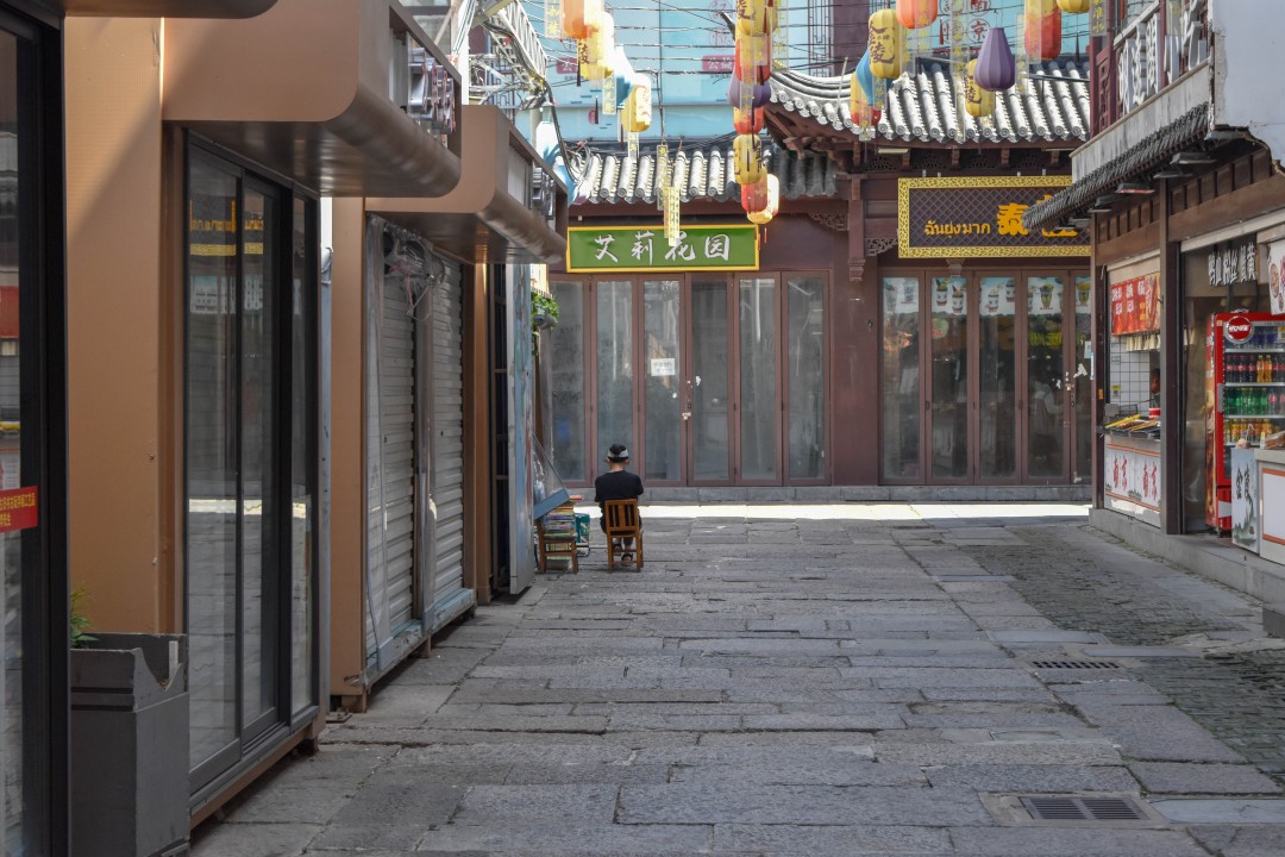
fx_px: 2570
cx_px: 642
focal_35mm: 72
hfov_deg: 28.1
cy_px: 428
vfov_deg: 18.9
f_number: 5.3
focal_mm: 48
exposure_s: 1/750
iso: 800
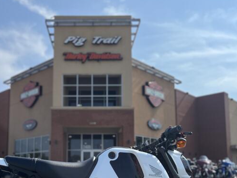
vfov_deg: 33.5
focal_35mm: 42
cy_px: 138
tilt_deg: +7.1
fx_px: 287
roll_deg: +0.7
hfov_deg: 44.4
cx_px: 87
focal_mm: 5.1
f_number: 1.6
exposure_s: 1/3521
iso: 50
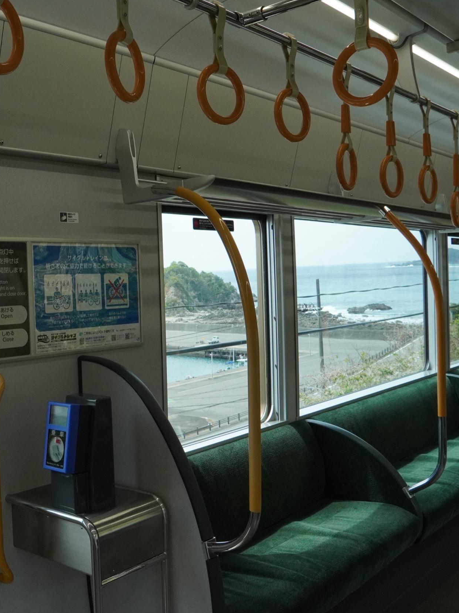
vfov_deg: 49.3
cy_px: 304
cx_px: 54
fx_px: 667
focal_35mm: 38
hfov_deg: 35.9
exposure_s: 1/1000
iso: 1600
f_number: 9
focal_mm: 17
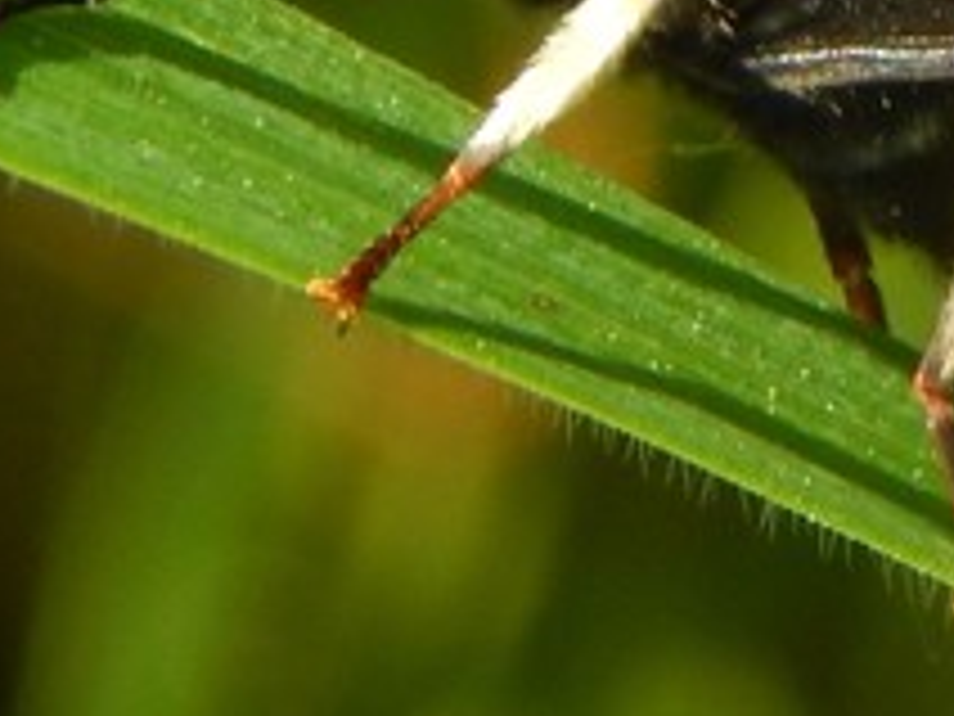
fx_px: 30867
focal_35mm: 1120
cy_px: -77
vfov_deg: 1.3
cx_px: 857
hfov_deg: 1.8
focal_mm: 50.1
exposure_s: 1/250
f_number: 5.7
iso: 125
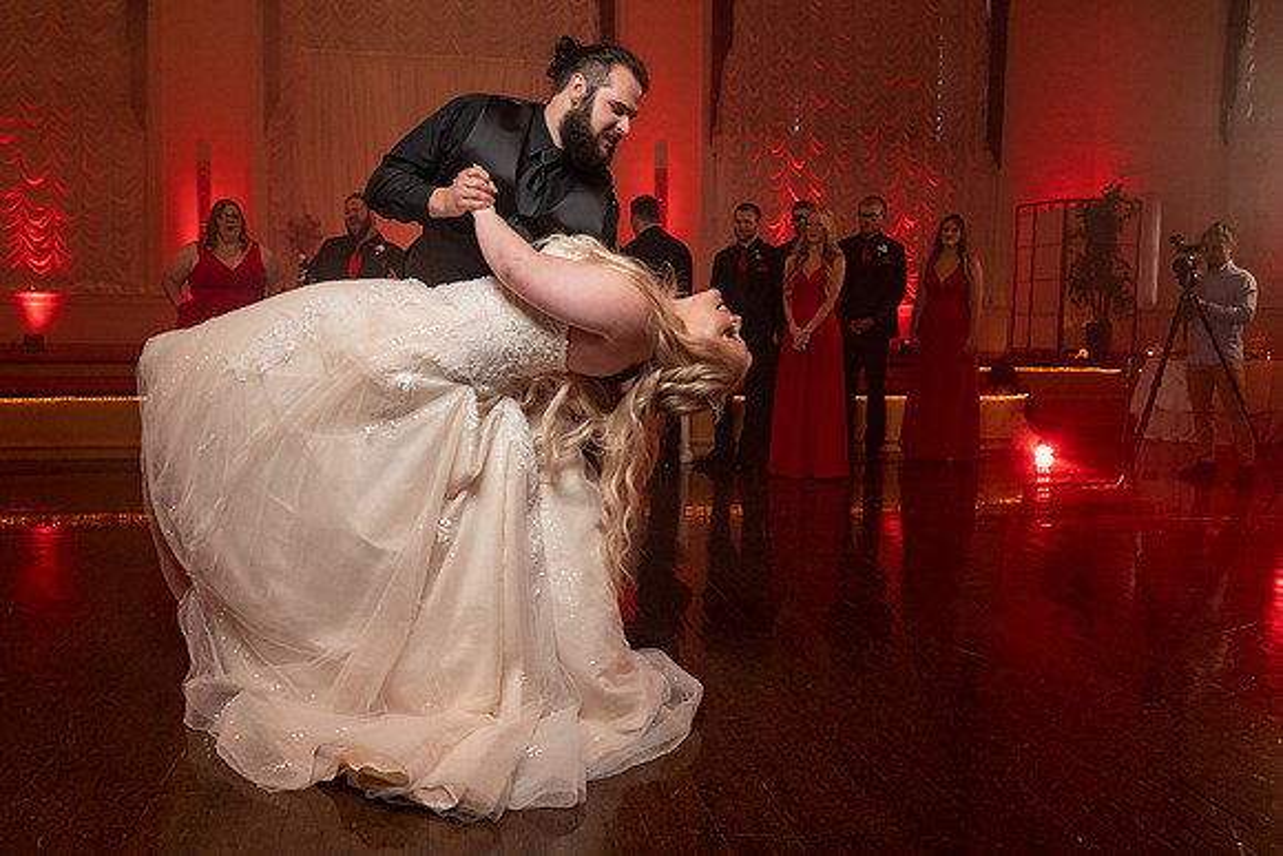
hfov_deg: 67.6
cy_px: 432
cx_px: 598
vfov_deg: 48.2
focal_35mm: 27
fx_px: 957
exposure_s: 1/200
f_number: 4
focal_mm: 24
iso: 2000
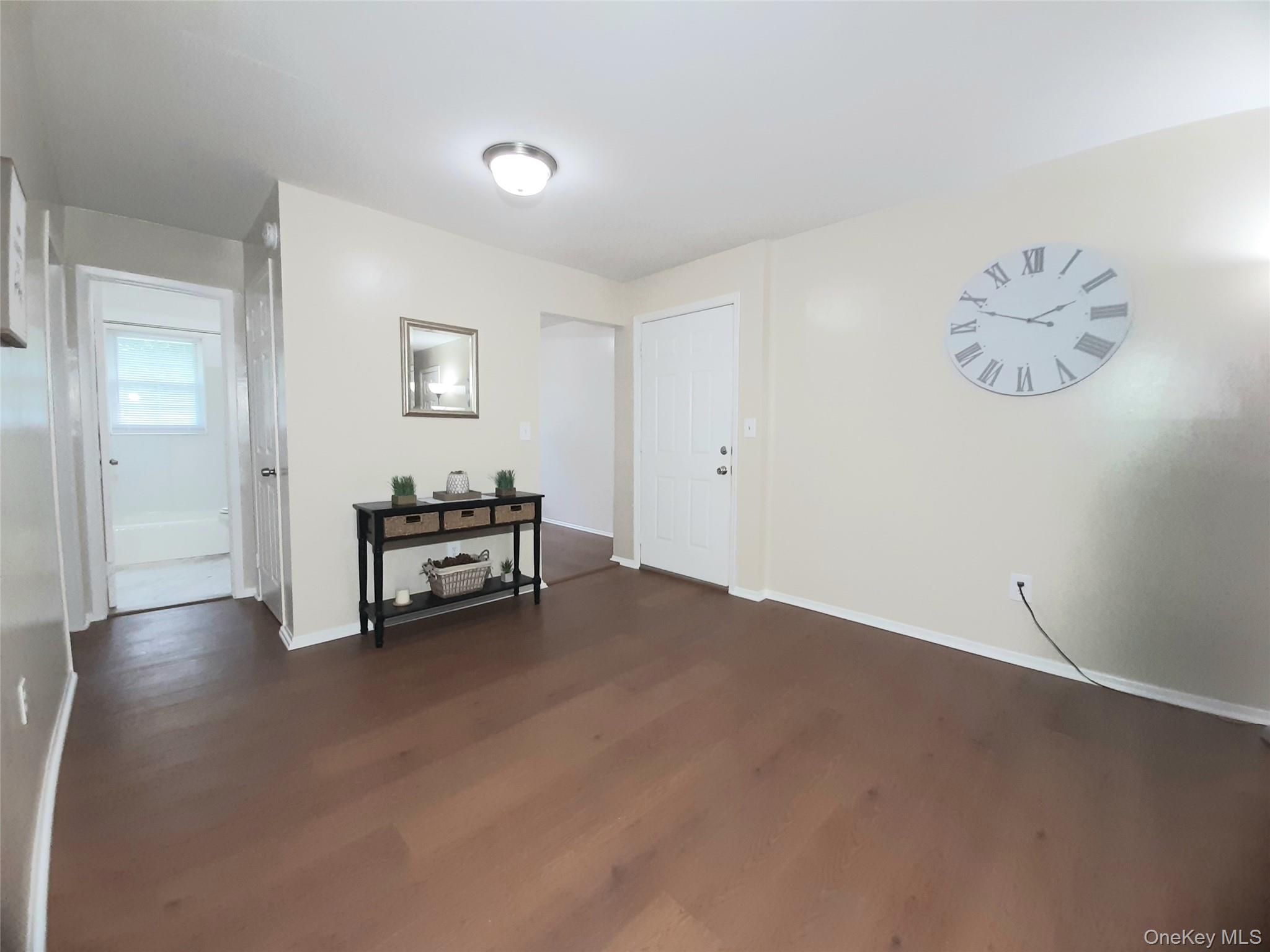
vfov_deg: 89.9
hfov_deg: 106.2
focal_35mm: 13
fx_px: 477
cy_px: 476
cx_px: 635
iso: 80
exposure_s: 1/40
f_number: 2.2
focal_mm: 1.42
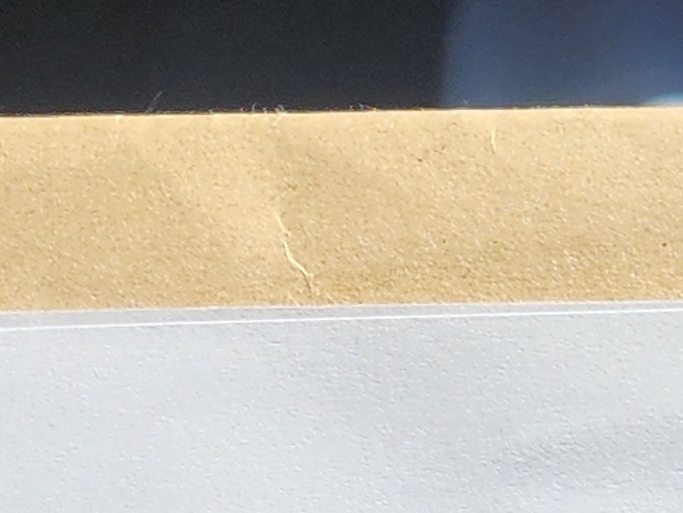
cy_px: 1728
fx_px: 3513
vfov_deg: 7.1
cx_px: 499
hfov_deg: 11.1
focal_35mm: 178
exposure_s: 1/1606
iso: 12
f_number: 1.8
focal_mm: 6.4
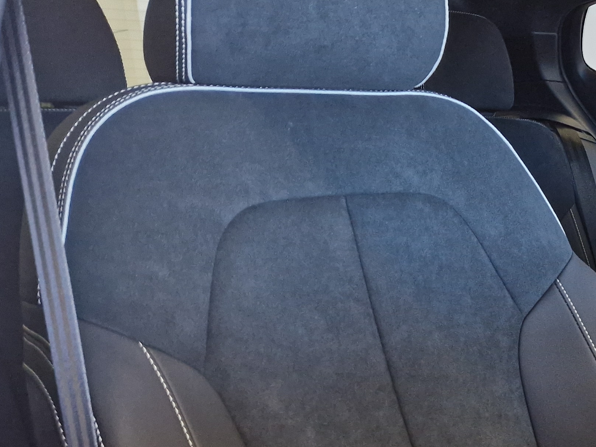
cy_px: 423
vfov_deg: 24.7
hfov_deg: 29.3
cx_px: 709
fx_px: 982
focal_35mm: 57
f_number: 1.8
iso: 400
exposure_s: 1/100
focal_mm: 5.4
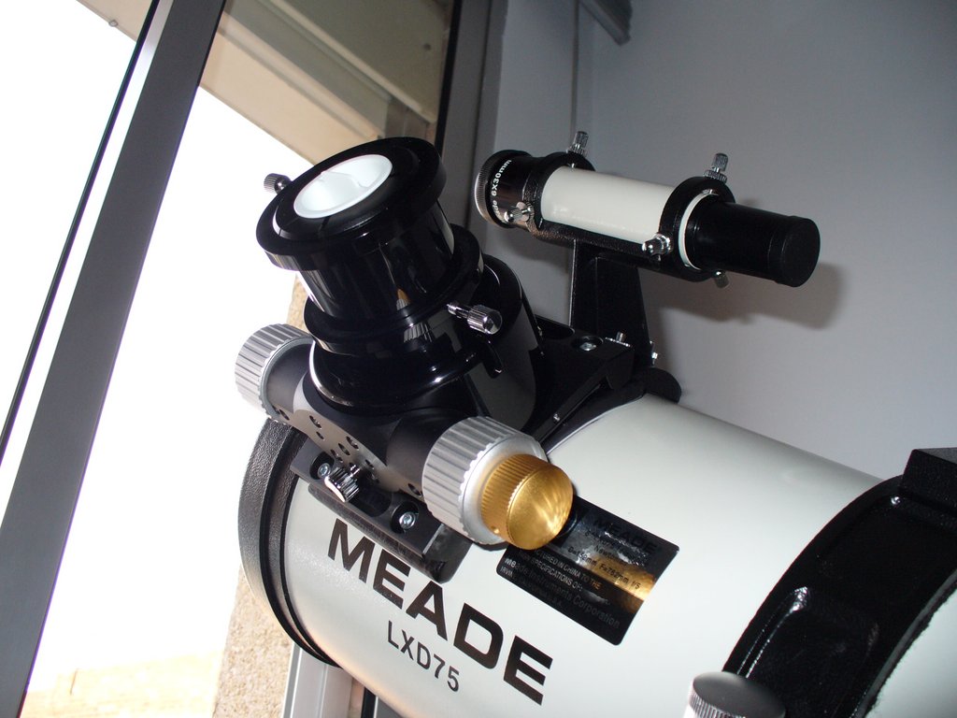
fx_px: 1023
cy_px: 359
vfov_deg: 38.7
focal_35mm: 37
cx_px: 478
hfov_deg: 50.1
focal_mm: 6.1
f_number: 2.8
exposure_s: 1/60
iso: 100
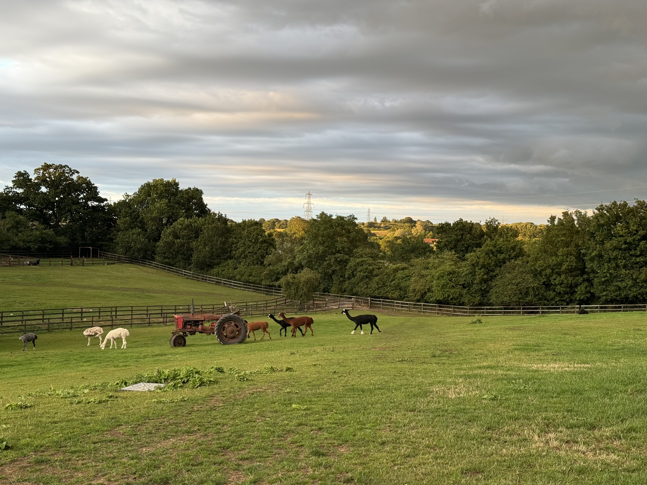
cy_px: 242
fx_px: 897
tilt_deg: -0.4
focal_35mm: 48
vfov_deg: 30.3
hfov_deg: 39.7
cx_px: 324
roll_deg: -1.6
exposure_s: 1/121
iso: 50
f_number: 1.78
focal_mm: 6.76
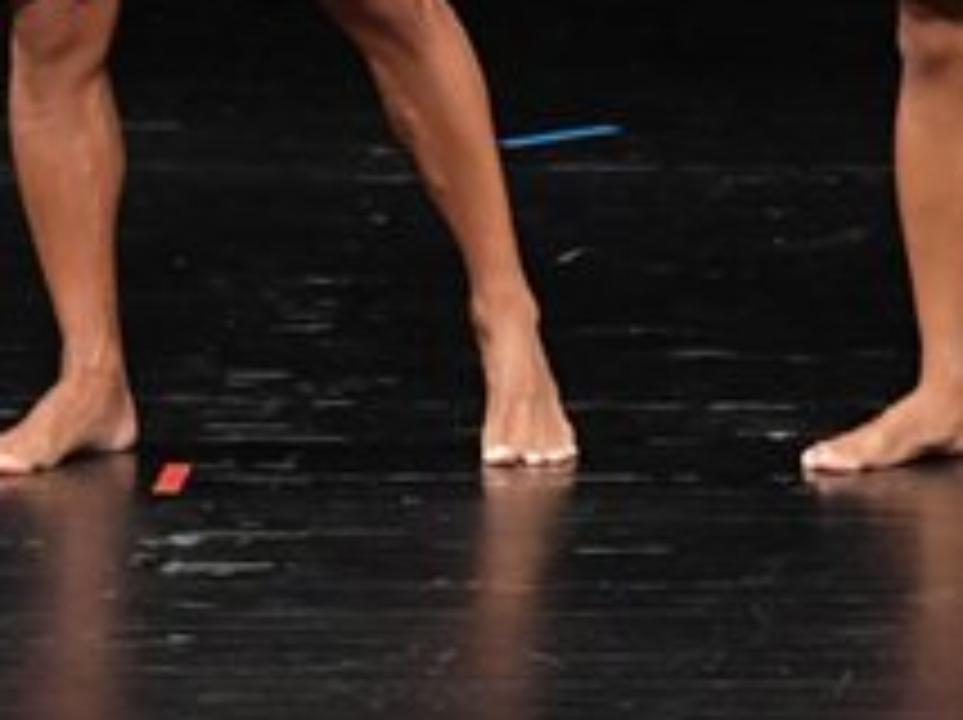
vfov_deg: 1.9
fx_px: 21786
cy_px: -324
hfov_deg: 2.5
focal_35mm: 784
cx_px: 790
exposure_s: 1/400
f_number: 5.6
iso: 3200
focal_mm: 150
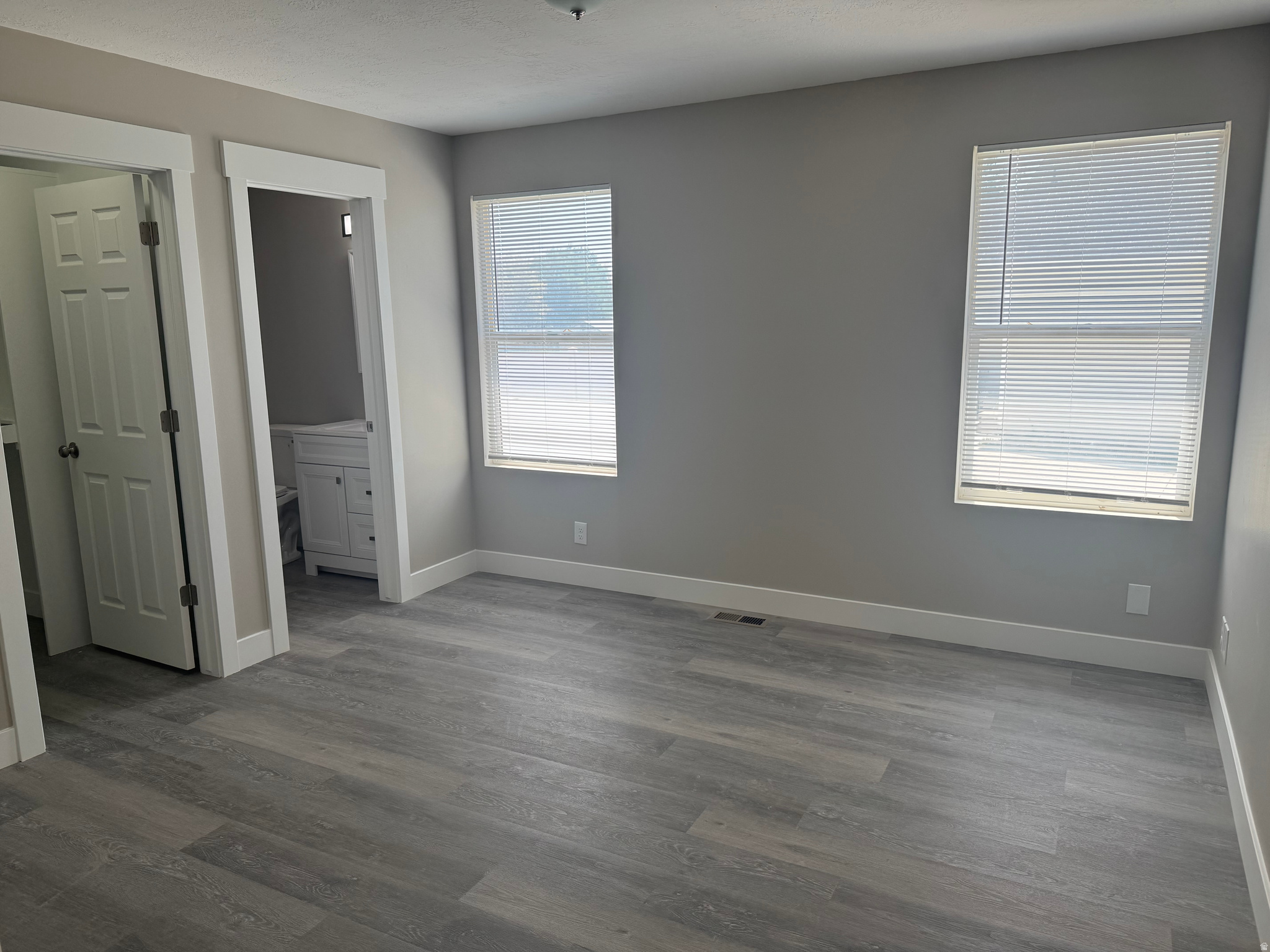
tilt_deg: -12.1
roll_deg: +1.0
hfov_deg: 71.6
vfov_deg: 56.8
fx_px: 881
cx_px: 635
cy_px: 476
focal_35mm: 24
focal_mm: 6.76
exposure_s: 1/457
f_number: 1.78
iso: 80
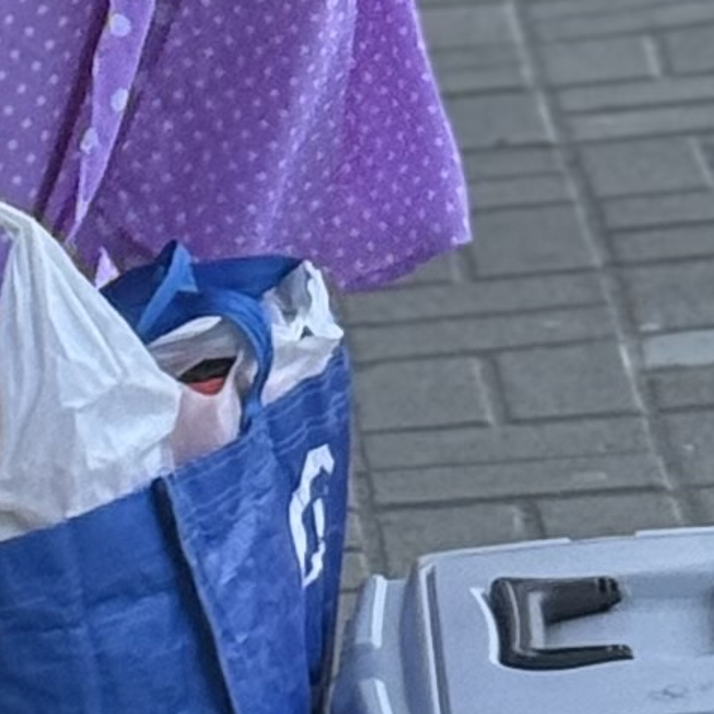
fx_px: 8424
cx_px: 428
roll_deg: +4.9
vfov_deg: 4.8
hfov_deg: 4.9
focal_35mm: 361
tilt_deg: -6.0
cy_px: -810
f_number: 1.78
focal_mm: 6.76
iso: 80
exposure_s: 1/596
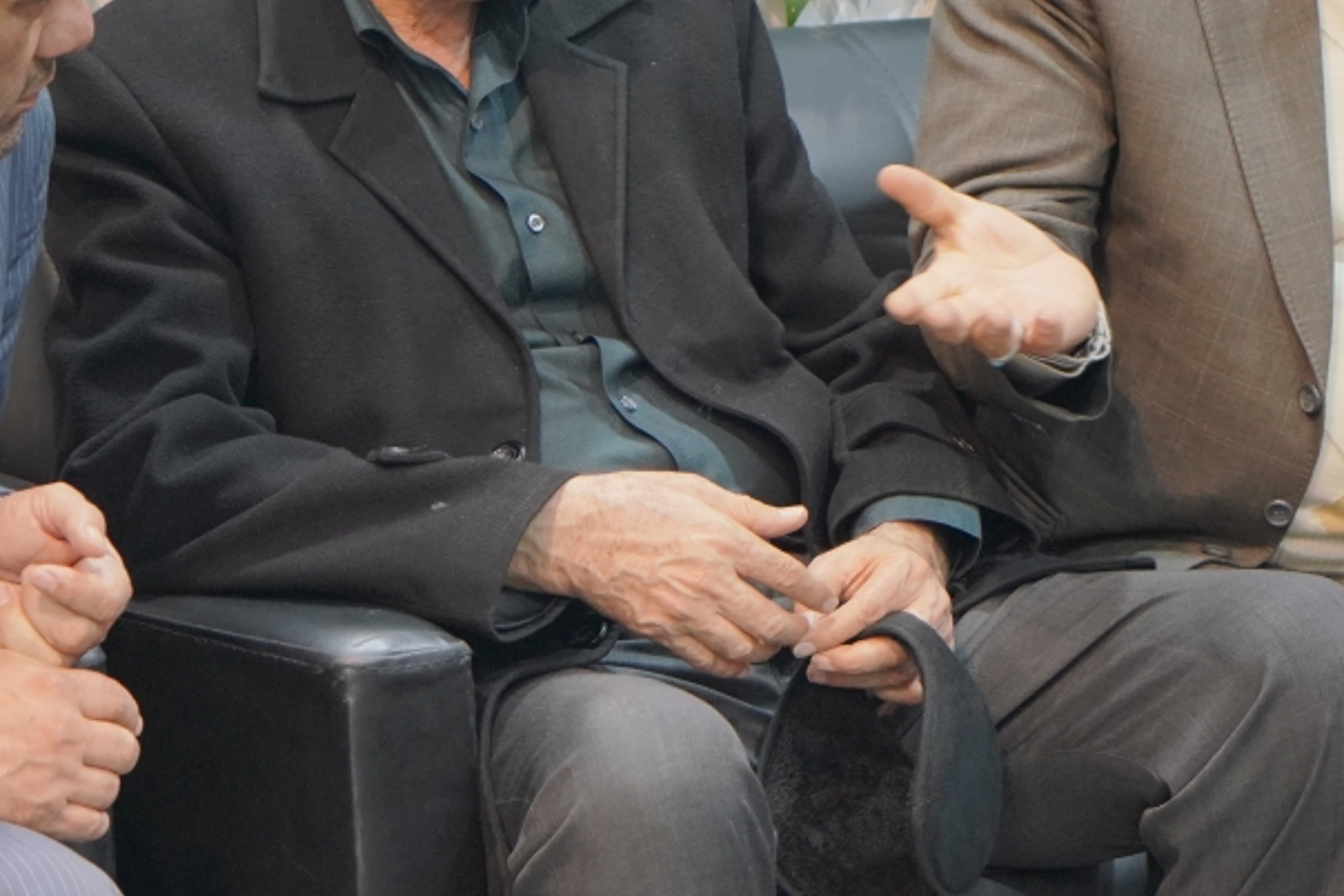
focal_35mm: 155
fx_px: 5788
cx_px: 583
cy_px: 467
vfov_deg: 8.9
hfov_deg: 13.2
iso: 1250
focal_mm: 52
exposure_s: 1/100
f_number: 4
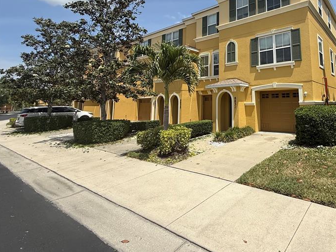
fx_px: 204
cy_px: 75
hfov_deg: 73.8
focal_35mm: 21
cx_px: 249
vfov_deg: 61.1
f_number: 2.2
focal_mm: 2.22
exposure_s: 1/2320
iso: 50
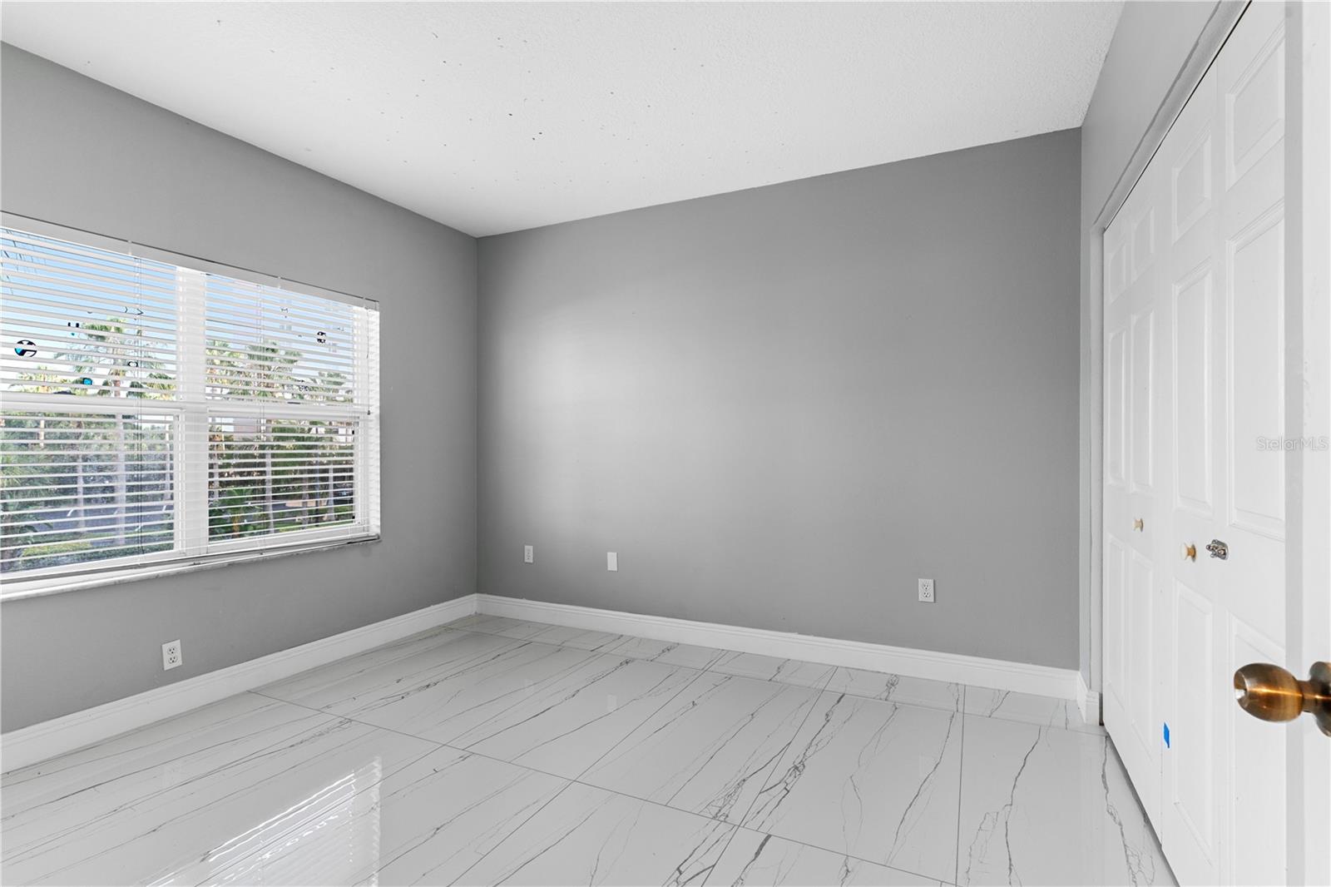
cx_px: 666
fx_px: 628
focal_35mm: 17
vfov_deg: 70.4
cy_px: 444
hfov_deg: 93.3
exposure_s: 1/5
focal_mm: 17
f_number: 9
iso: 400
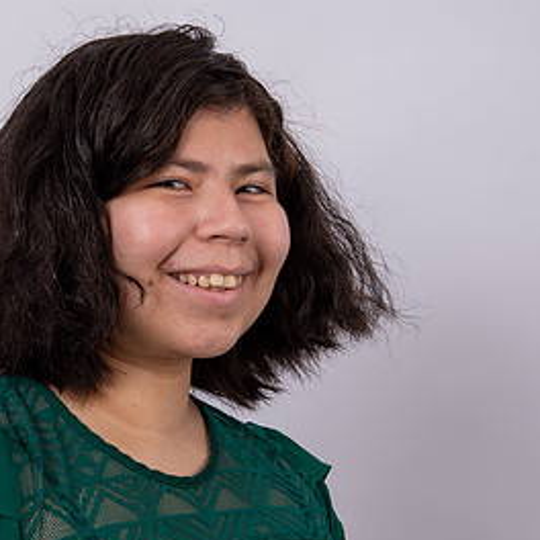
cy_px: 327
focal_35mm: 84
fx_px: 1483
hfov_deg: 20.5
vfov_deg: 20.6
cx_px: 131
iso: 160
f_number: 8
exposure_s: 1/250
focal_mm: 45
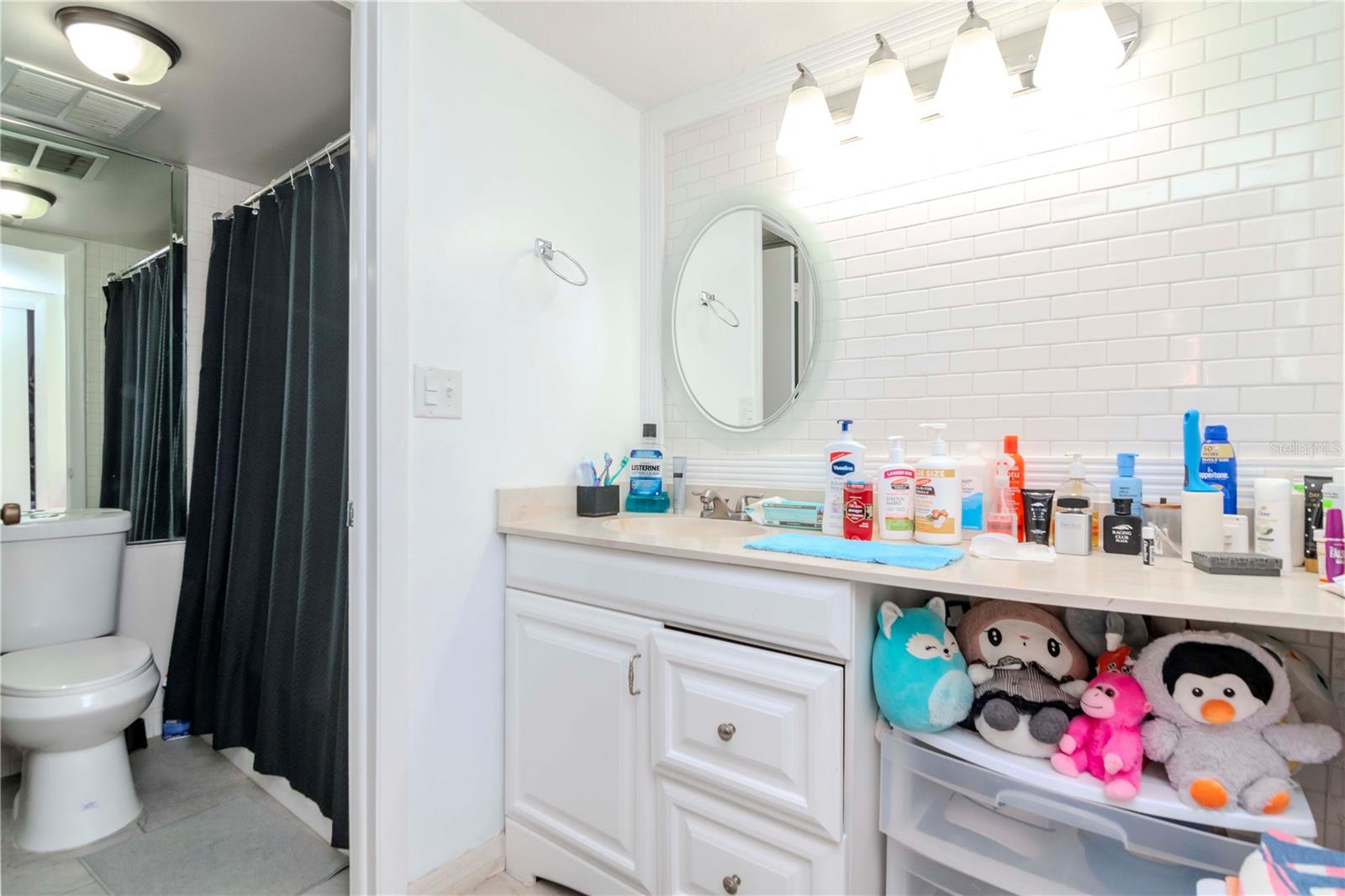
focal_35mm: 16
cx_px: 672
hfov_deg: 95.0
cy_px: 448
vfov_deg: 72.0
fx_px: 616
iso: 640
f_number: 8
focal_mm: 11
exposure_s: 1/40
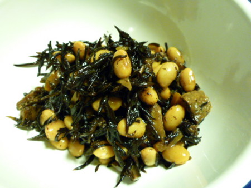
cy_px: 94
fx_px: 181
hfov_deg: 69.4
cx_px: 126
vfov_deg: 54.9
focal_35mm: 25
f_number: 2.8
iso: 400
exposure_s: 1/10
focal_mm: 4.5
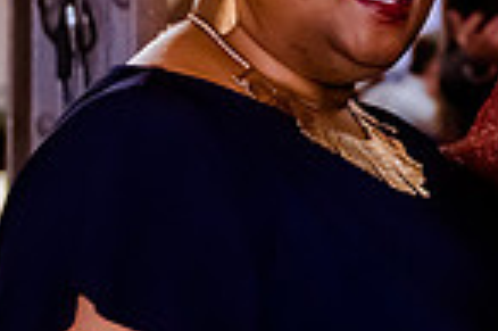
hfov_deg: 10.1
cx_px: 720
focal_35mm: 198
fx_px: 2736
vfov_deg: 6.8
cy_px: -182
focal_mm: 38
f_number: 2.8
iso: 3200
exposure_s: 1/125
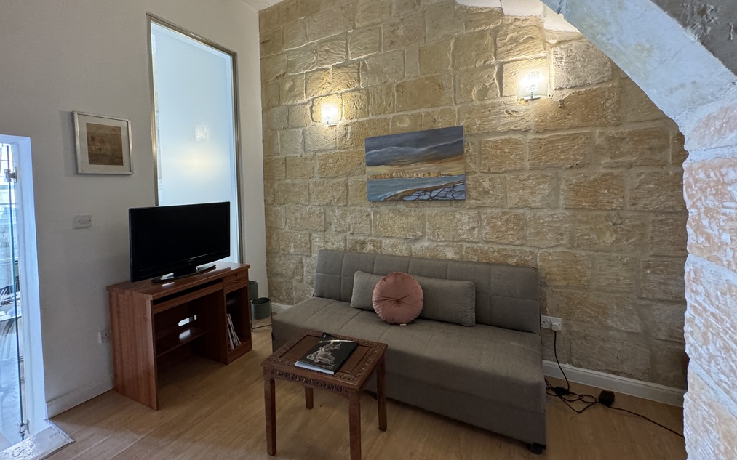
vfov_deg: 74.4
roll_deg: +0.6
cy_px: 198
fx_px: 301
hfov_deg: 101.5
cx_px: 371
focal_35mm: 15
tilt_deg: -1.2
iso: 500
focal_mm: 2.22
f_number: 2.2
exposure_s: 1/60
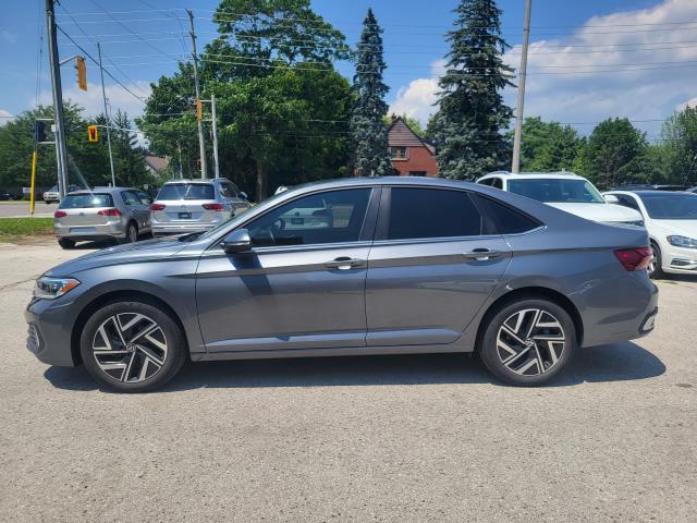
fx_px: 524
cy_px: 262
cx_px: 348
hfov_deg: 67.3
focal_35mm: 26
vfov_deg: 53.1
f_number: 1.8
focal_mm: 5.4
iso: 40
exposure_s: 1/2517
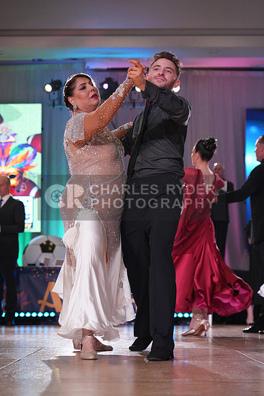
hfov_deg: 16.9
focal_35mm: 81
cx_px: 132
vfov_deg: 25.1
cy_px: 198
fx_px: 890
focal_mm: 81
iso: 2500
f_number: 4
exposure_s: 1/500
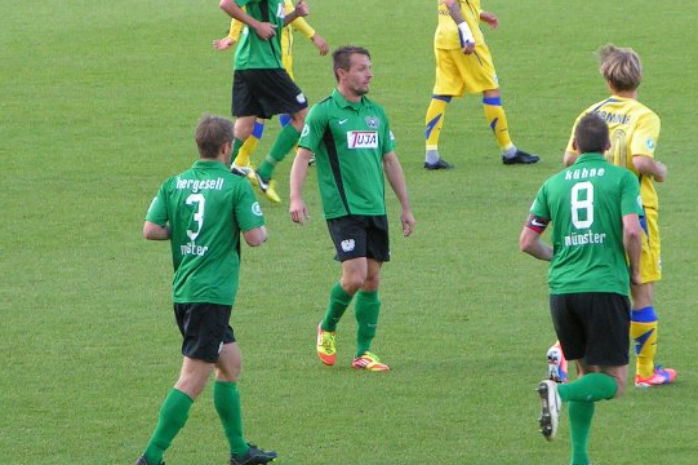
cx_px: 364
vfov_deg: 4.3
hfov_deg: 6.5
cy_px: 236
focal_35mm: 317
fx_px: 6142
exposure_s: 1/320
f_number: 3.5
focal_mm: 31.5
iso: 160
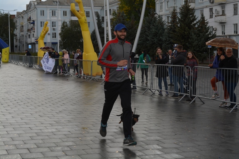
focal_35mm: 60
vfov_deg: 22.6
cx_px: 120
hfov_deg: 33.4
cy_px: 80
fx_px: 398
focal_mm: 40
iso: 100
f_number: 8
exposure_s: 1/200
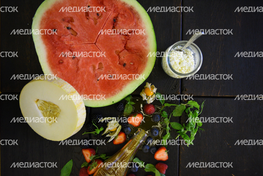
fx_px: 234
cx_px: 132
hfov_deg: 58.7
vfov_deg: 41.1
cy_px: 88
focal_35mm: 32
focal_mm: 32
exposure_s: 1/200
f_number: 2.8
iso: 4000
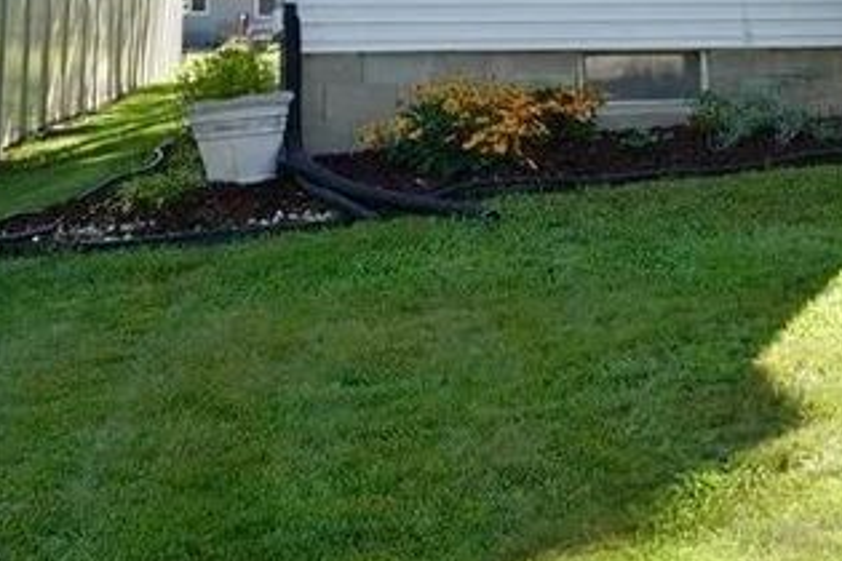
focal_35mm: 78
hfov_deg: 23.5
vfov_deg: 16.5
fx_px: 1824
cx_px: 1037
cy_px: -183
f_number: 7.1
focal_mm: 16
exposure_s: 1/80
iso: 100
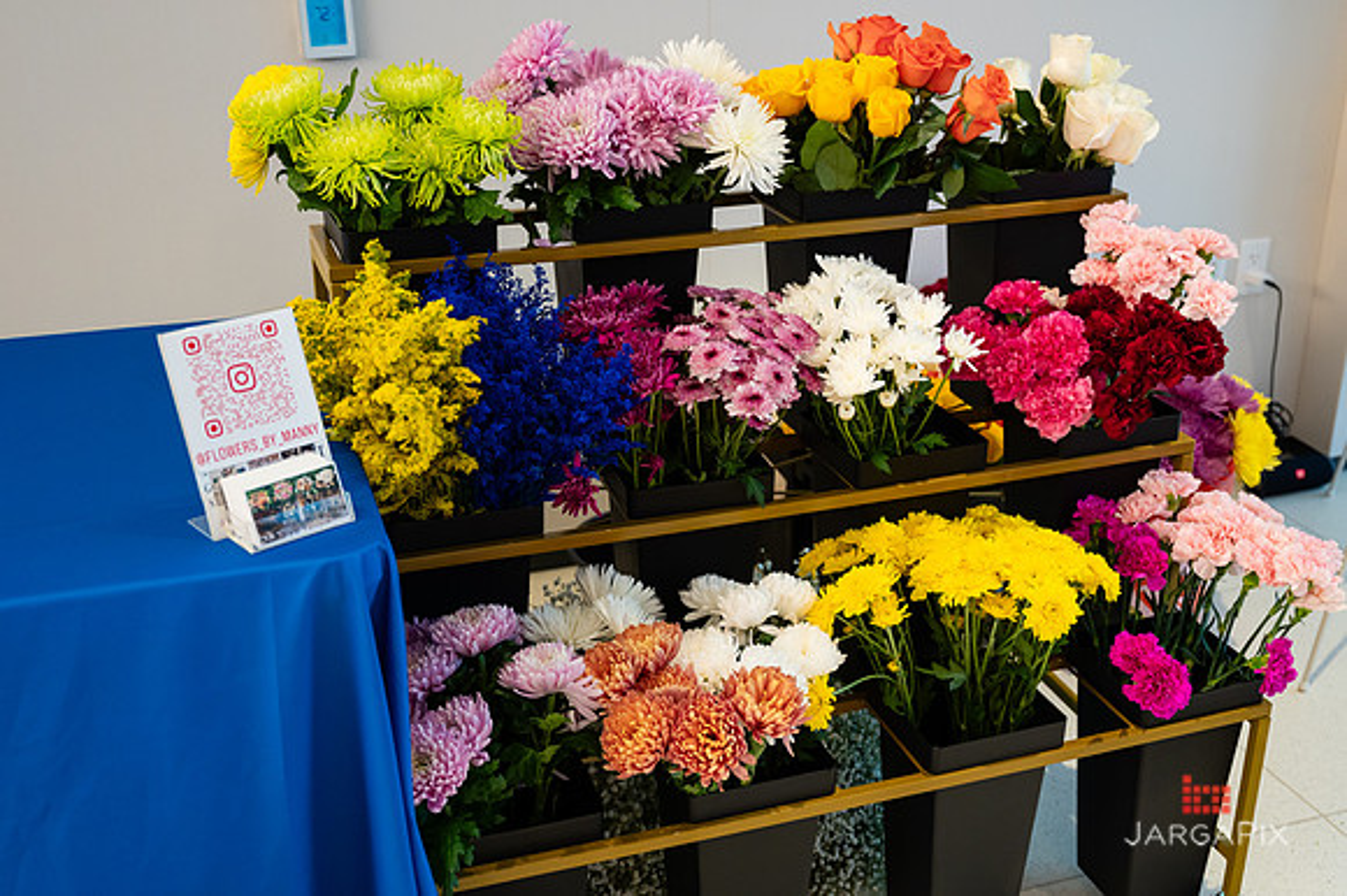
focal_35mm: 41
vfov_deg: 32.9
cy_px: 449
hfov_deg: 47.8
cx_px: 681
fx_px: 1520
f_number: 3.2
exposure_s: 1/200
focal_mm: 37
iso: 1250
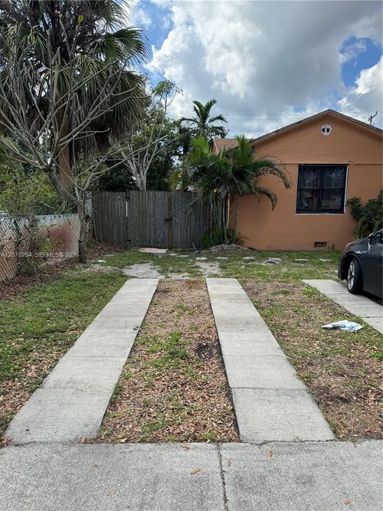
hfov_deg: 56.8
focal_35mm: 24
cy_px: 256
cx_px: 192
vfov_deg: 71.6
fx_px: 354
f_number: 1.78
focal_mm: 6.86
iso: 80
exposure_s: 1/1767
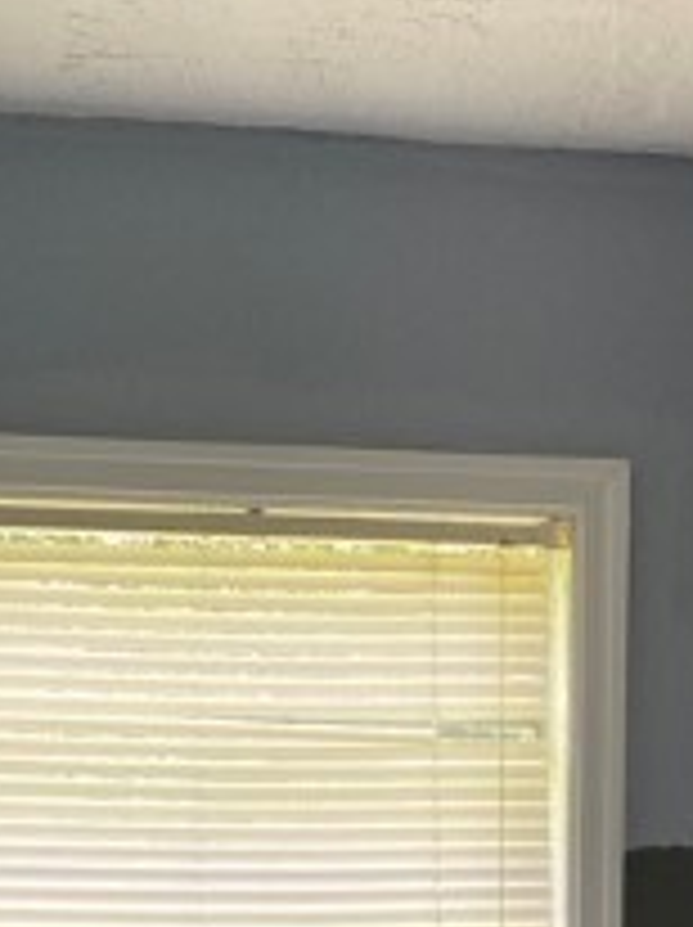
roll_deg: +0.5
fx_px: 2595
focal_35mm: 97
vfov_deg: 17.7
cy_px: 1462
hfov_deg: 15.2
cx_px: 468
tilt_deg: -6.8
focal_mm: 4.25
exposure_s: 1/121
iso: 100
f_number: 1.8
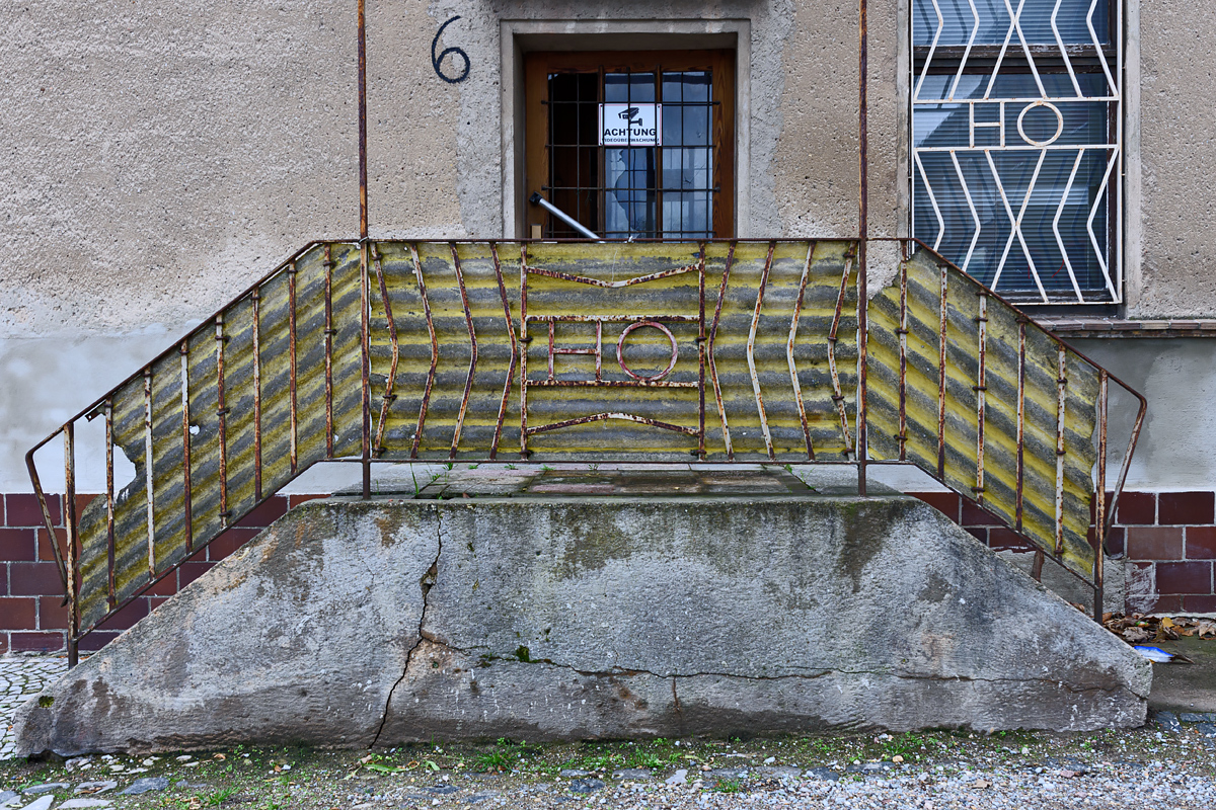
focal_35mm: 33
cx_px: 608
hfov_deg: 57.2
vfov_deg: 40.0
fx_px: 1115
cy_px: 405
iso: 200
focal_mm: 22
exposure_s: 1/80
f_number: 5.6
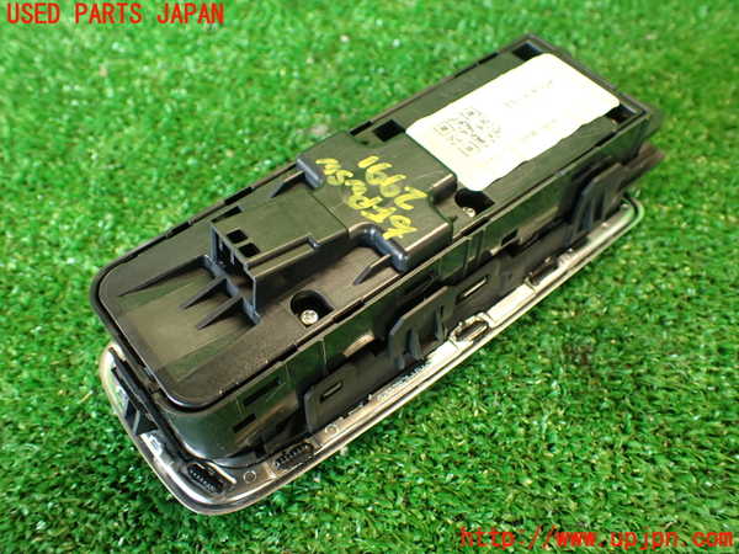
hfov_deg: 56.8
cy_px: 277
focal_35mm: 32
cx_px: 370
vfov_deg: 44.2
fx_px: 683
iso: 320
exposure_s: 1/30
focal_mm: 5.79
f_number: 2.4
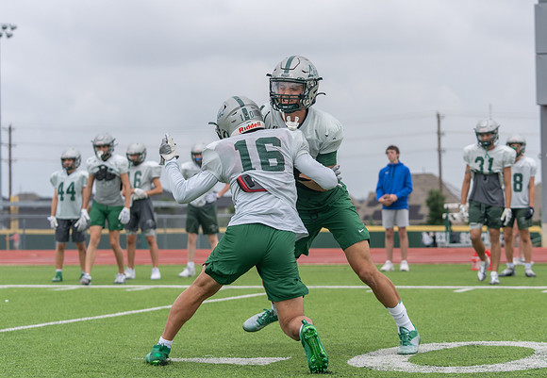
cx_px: 346
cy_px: 148
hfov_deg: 22.3
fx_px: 1382
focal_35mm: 90
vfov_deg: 15.6
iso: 200
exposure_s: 1/1250
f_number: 3.5
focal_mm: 72
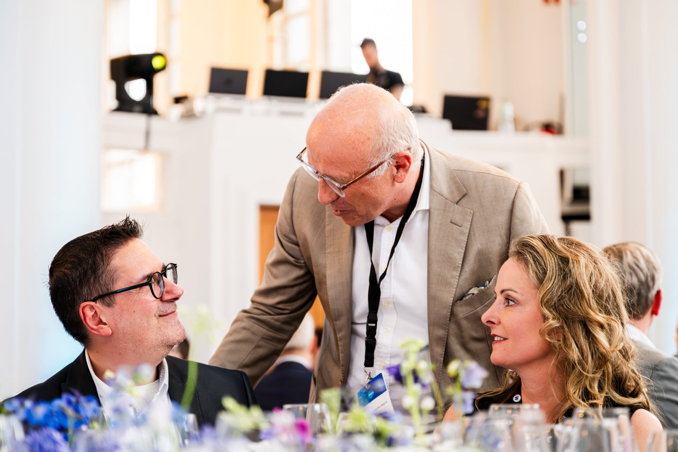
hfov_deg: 25.3
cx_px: 331
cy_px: 223
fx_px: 1511
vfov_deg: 17.0
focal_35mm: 80
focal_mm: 70
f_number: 2.8
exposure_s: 1/250
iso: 3200
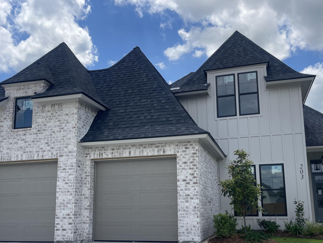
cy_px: 148
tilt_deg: +8.8
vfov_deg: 42.7
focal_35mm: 33
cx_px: 167
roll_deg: +0.2
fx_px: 308
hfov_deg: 55.3
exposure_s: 1/3788
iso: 32
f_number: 1.6
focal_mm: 5.1
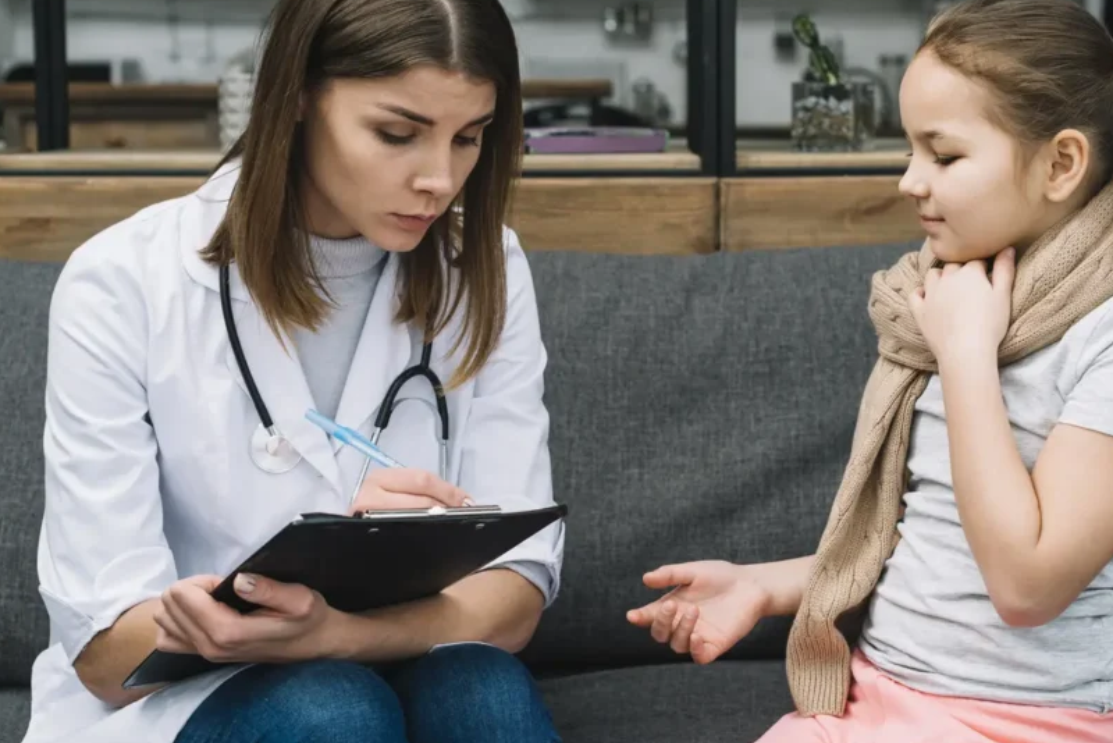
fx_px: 1979
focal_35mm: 64
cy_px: 298
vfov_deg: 21.2
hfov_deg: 31.3
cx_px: 654
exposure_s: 1/160
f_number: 4.5
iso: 320
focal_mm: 50
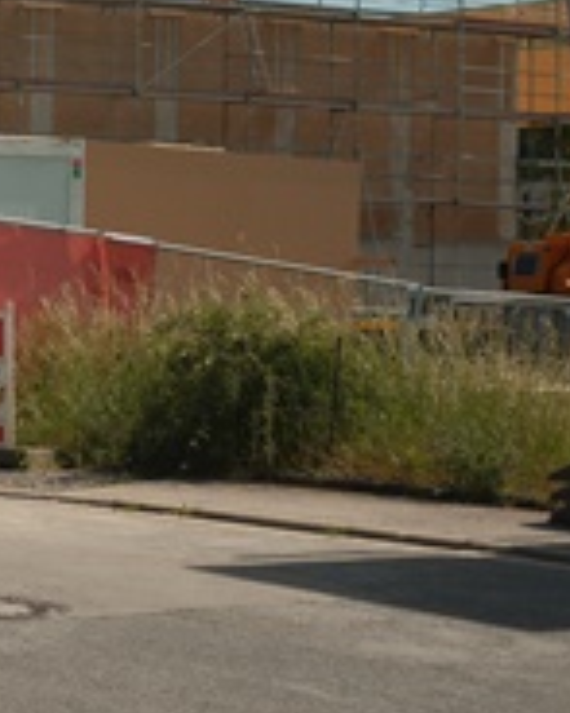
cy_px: 198
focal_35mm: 119
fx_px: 2511
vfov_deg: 16.1
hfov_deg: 11.3
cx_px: -694
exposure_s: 1/1000
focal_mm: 23
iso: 80
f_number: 3.6
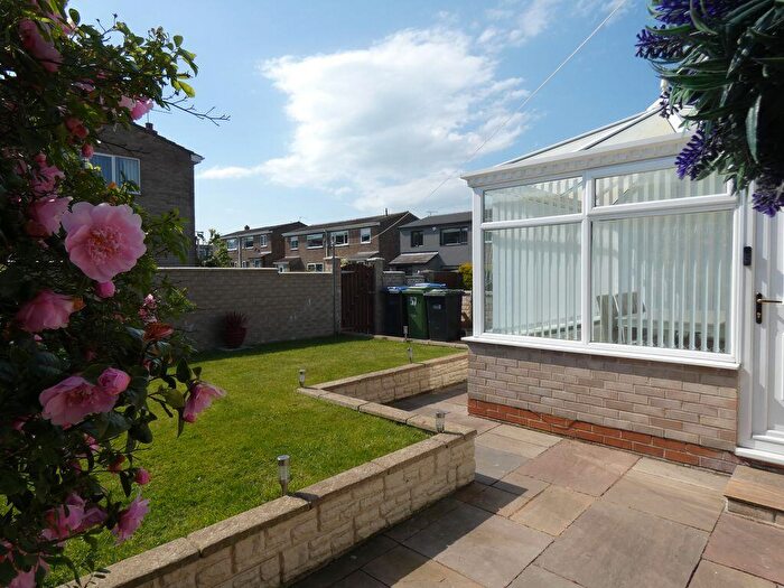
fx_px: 453
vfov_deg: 66.0
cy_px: 294
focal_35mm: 20
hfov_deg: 81.7
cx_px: 392
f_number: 4
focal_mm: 3.6
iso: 80
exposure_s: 1/1000
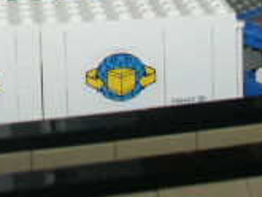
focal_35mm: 158
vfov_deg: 8.8
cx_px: 33
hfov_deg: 12.4
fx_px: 1197
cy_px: -220
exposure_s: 1/45
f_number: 8
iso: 200
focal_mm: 7.7
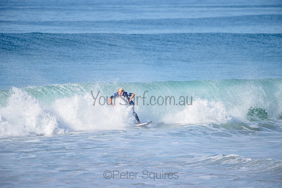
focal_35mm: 500
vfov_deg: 2.8
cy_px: 94
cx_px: 141
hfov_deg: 4.1
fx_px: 3917
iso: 280
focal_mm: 500
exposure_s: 1/2500
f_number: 5.6
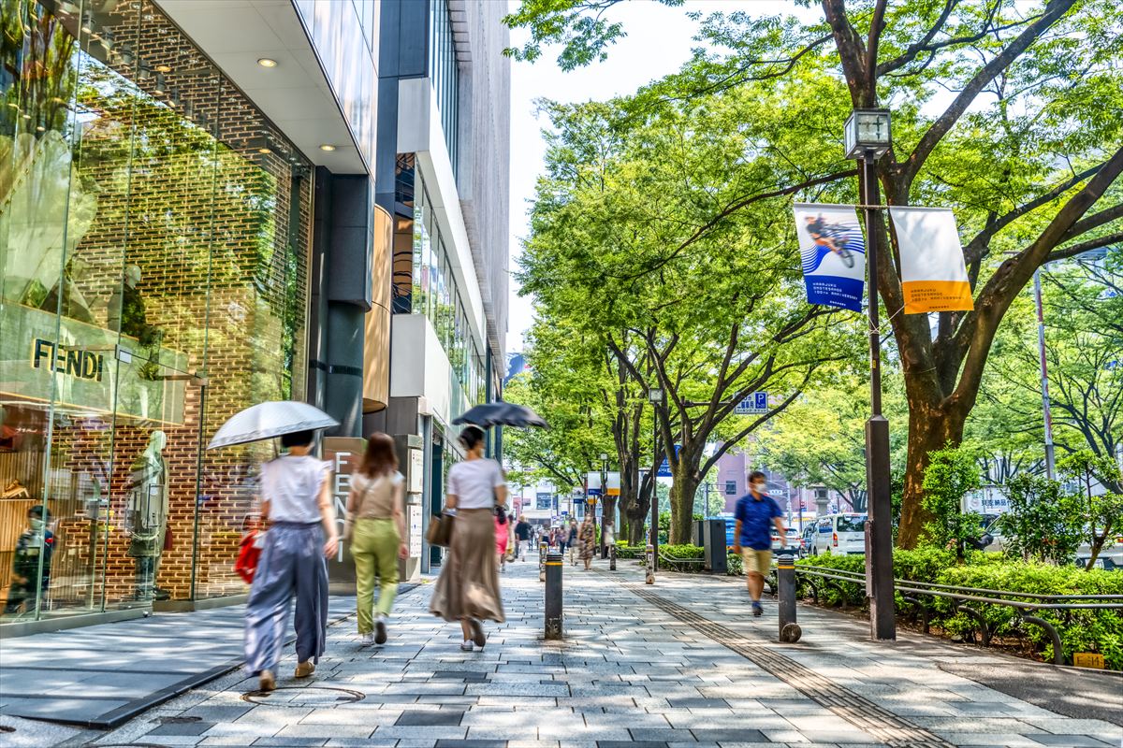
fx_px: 998
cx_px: 562
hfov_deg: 58.7
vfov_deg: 41.1
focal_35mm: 32
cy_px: 374
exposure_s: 1/320
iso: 100
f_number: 4
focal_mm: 32
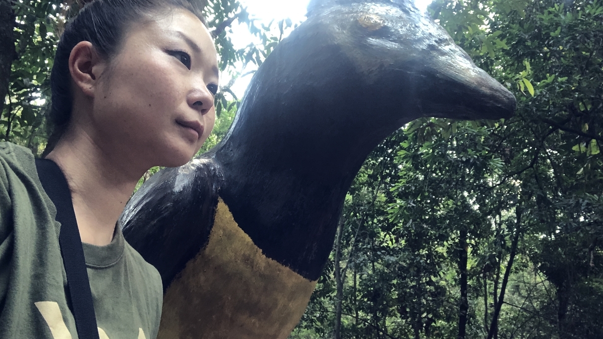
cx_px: 302
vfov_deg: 33.7
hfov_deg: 56.6
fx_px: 560
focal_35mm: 35
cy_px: 159
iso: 160
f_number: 2.2
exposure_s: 1/120
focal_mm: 2.87
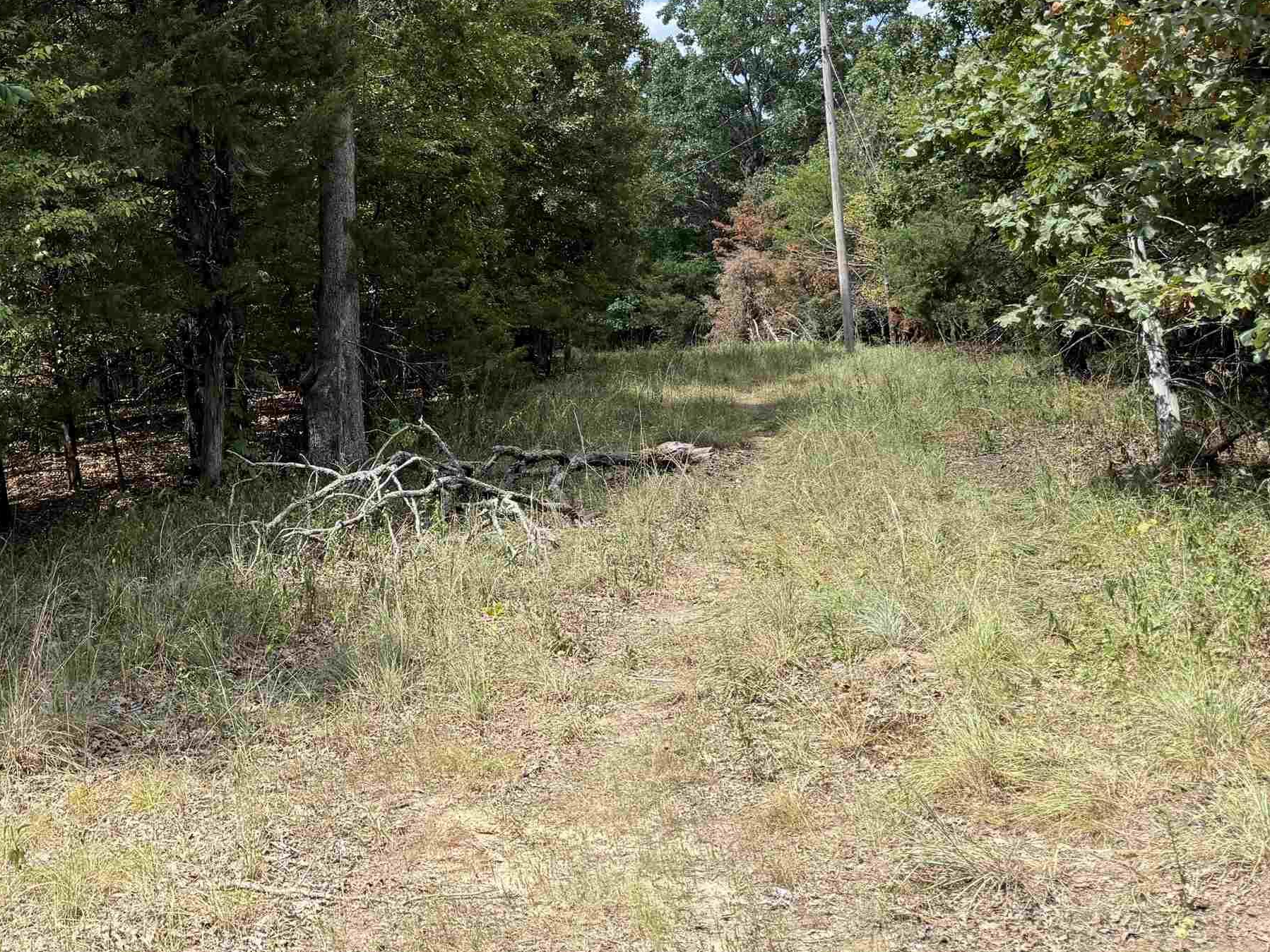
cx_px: 312
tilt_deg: +4.5
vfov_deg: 33.8
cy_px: 149
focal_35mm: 41
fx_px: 1504
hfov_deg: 44.2
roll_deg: +6.1
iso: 100
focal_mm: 6.76
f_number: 1.78
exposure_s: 1/1689
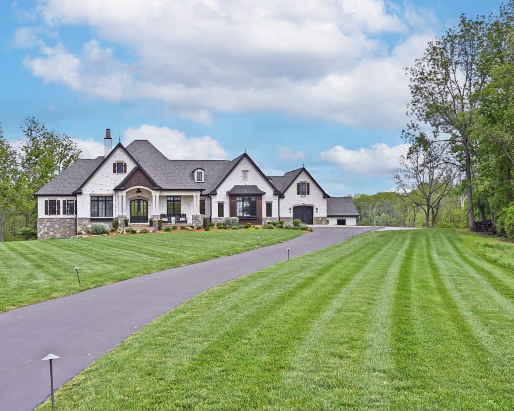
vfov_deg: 44.8
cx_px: 203
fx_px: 499
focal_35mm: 33
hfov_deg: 54.1
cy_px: 205
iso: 100
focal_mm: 20.5
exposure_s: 1/400
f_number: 7.1
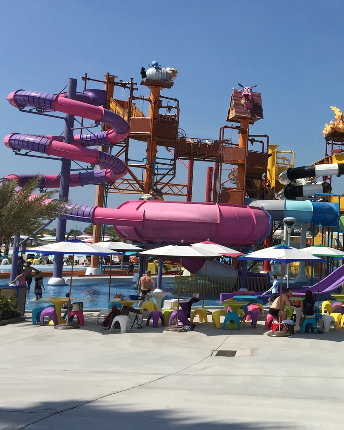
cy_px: 183
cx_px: 338
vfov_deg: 38.0
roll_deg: -2.9
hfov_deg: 29.0
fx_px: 624
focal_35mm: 49
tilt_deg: +5.2
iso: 32
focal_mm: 4.15
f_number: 2.2
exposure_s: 1/3597
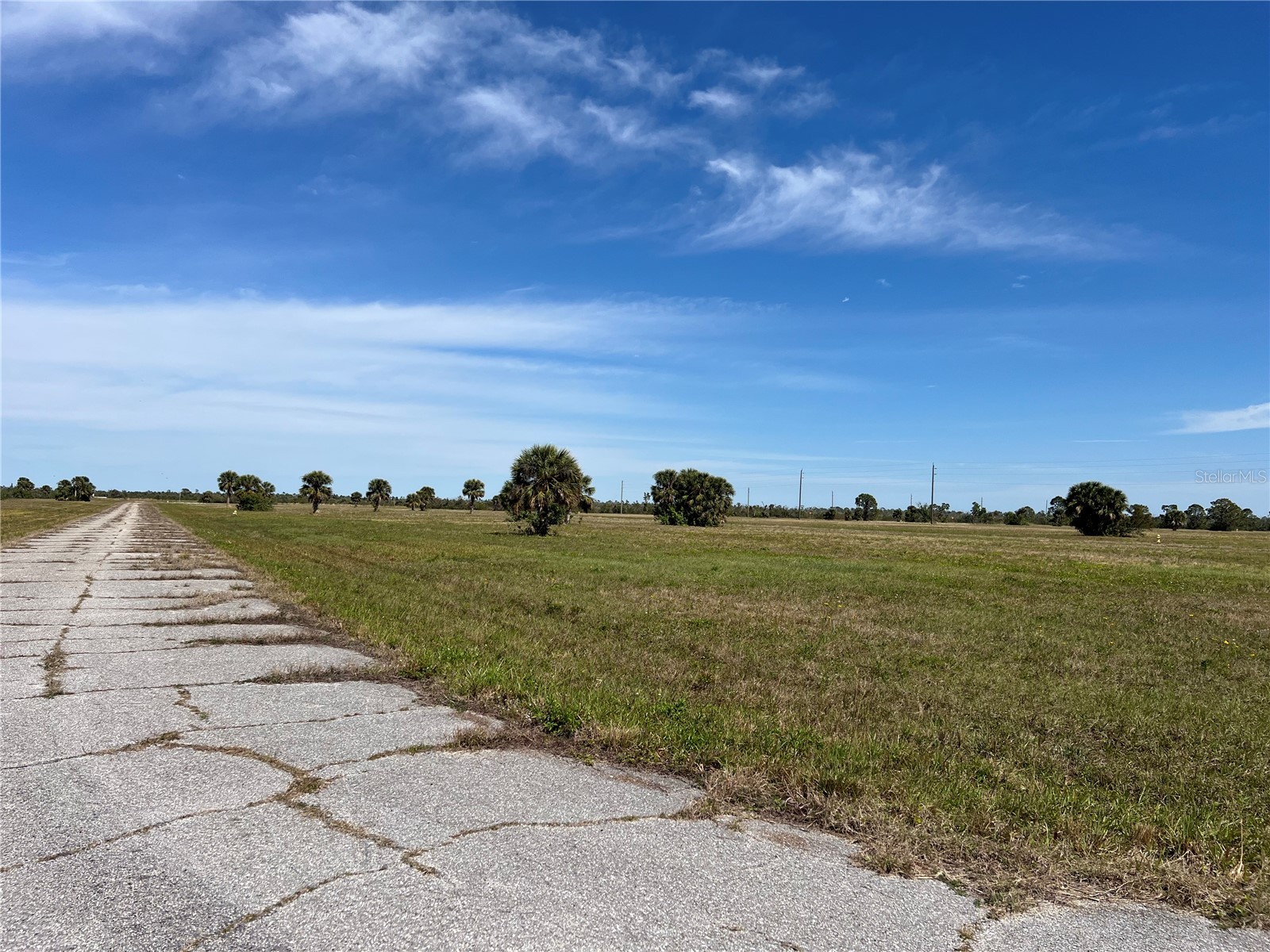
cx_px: 635
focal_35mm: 26
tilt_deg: +2.2
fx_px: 954
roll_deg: -1.7
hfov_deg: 67.3
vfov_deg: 53.1
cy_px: 476
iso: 50
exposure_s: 1/6993
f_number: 1.5
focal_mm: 5.7
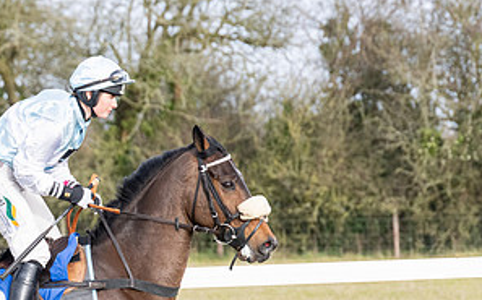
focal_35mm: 402
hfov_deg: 5.2
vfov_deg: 3.3
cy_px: 355
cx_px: 192
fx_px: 5276
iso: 800
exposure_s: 1/2000
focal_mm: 140
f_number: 5
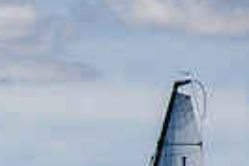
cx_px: -170
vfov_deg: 2.5
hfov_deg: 3.8
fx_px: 3732
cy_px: 323
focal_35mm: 539
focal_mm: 120
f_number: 5
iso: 250
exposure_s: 1/1600
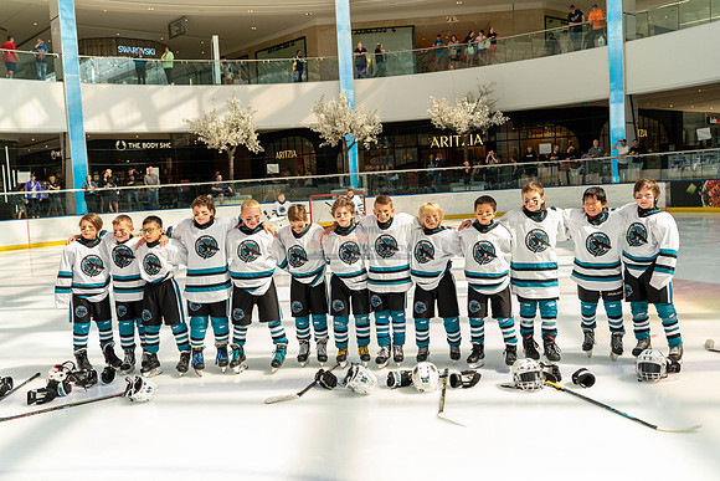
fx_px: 700
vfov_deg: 37.9
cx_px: 360
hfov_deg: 54.4
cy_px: 240
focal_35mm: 35
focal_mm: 35
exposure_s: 1/2500
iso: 1600
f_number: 3.5
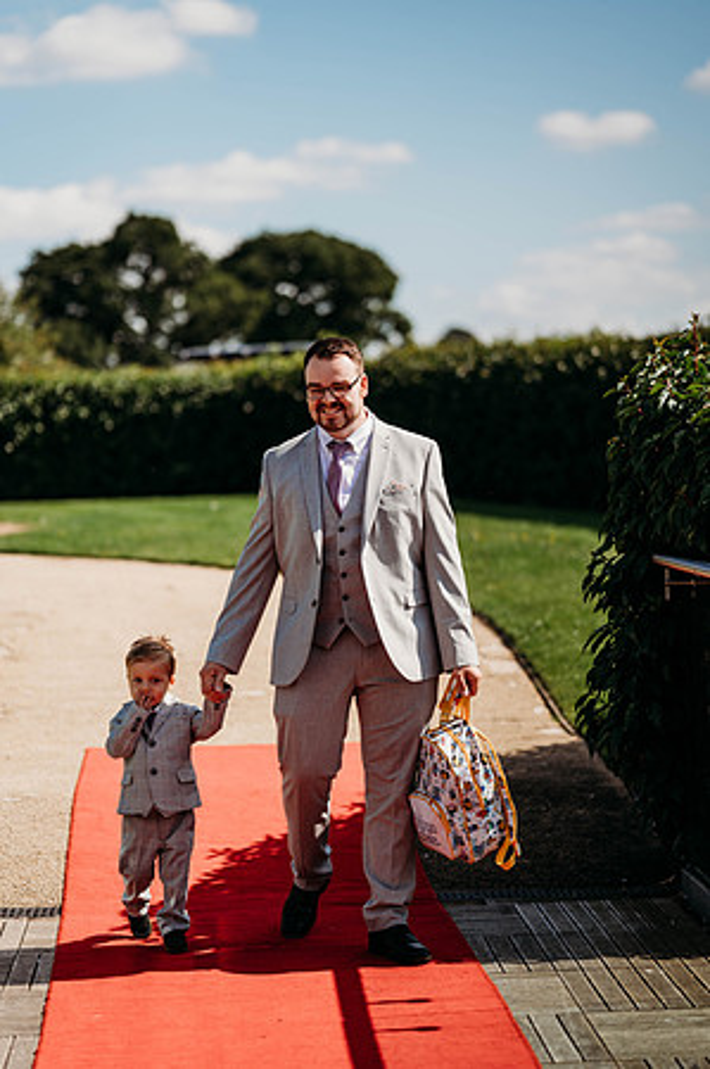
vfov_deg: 23.9
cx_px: 355
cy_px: 534
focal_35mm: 85
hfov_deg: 16.0
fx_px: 2520
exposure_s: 1/6400
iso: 100
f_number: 1.8
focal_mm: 85
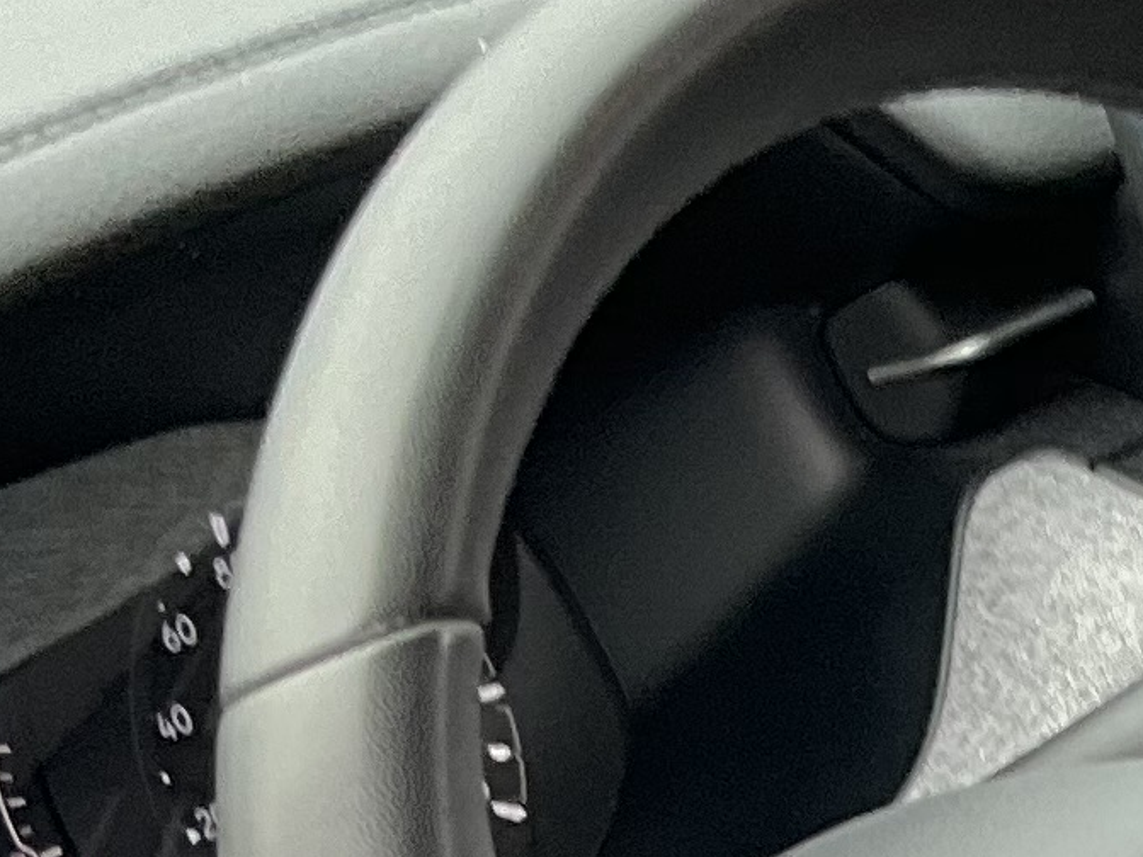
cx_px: 2104
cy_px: 2061
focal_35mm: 174
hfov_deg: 10.6
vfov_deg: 7.9
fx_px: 5745
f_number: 1.8
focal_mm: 3
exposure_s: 1/122
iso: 64
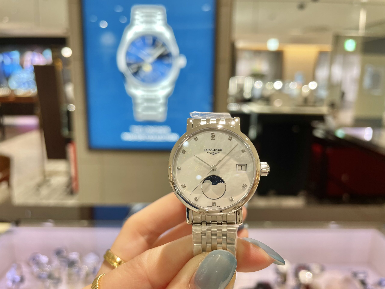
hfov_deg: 67.3
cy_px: 144
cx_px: 192
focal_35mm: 26
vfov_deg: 53.1
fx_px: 289
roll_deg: -0.4
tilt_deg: -11.1
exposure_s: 1/120
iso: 80
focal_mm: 4.2
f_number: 1.6
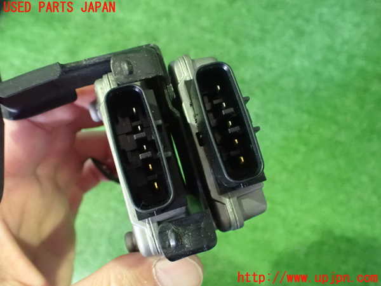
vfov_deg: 46.8
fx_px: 330
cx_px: 190
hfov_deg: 60.0
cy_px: 143
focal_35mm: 30
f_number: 2.3
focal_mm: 5.4
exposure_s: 1/30
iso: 1600
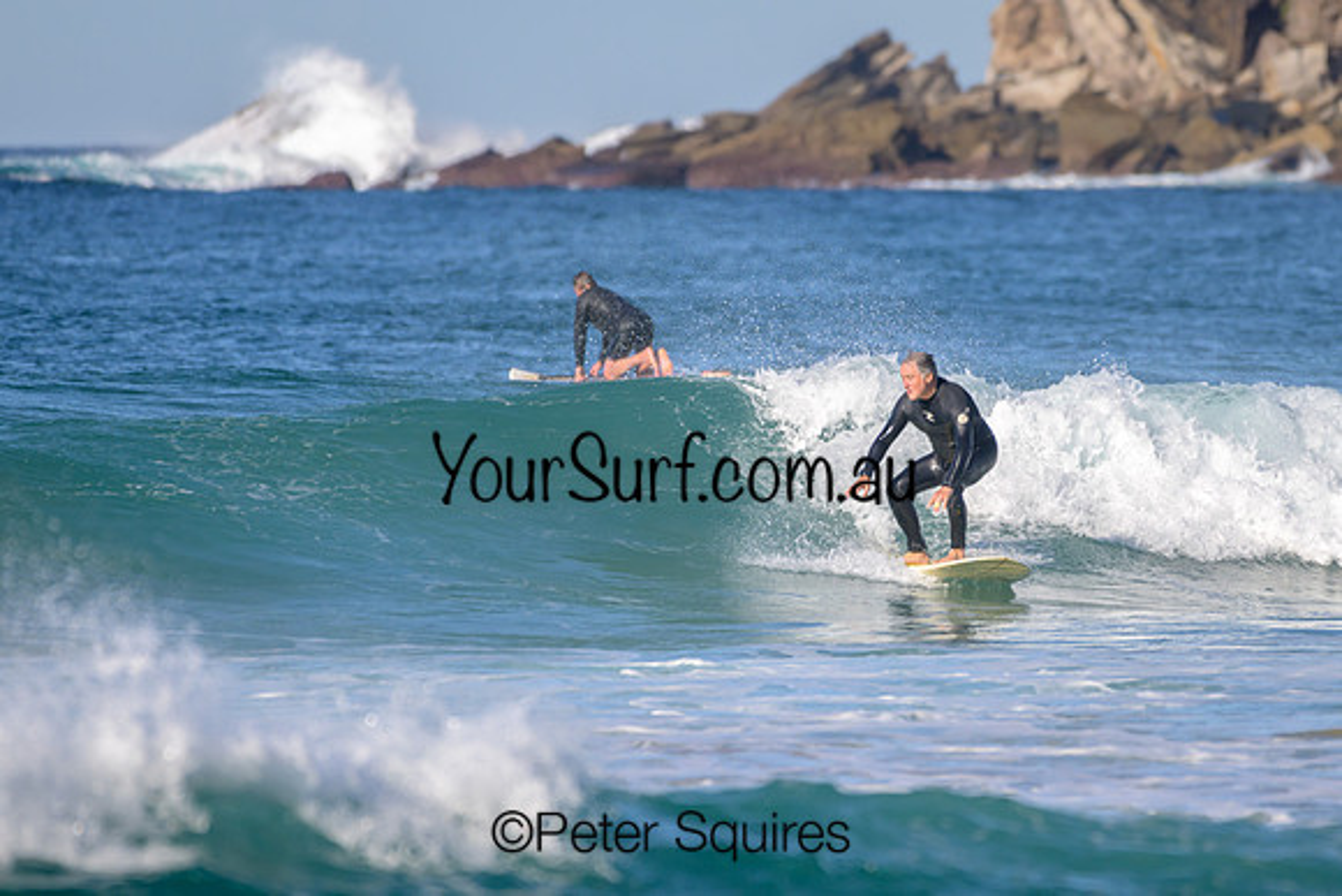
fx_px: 25579
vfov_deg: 2.0
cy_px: 449
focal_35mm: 686
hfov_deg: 3.0
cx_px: 795
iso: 180
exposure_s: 1/2000
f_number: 5.6
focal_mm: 500
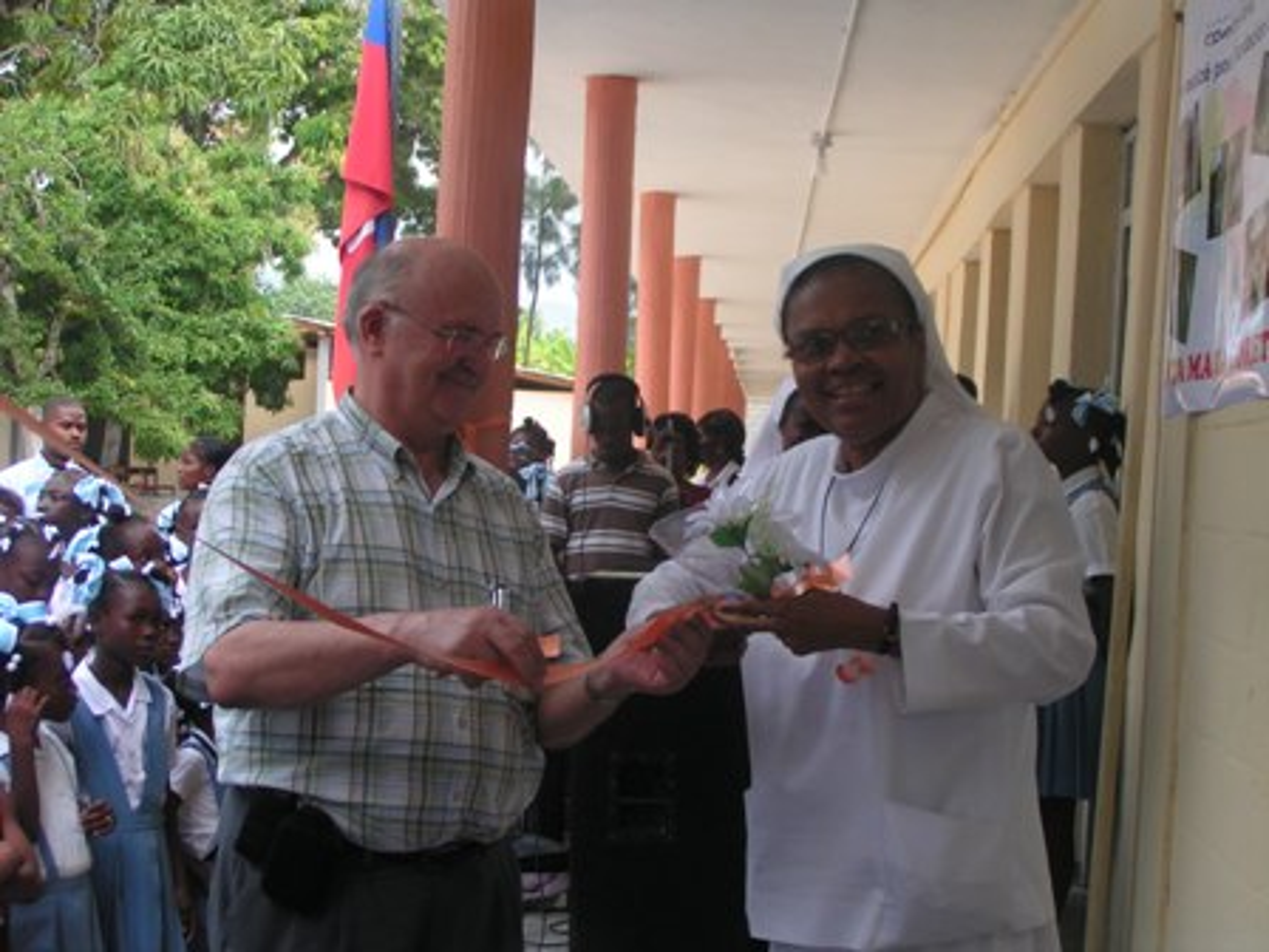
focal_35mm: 52
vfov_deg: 28.0
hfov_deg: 36.8
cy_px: 476
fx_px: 1906
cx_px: 634
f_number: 4
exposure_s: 1/60
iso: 50
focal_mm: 8
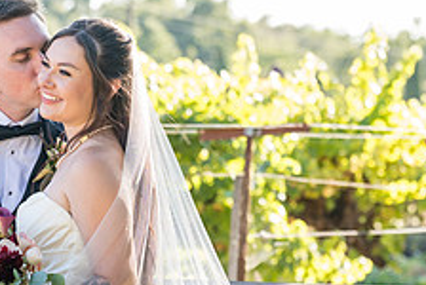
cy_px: 157
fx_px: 2820
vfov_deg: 5.8
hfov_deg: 8.6
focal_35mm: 238
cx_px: 103
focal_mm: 92
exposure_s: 1/400
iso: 500
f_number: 4
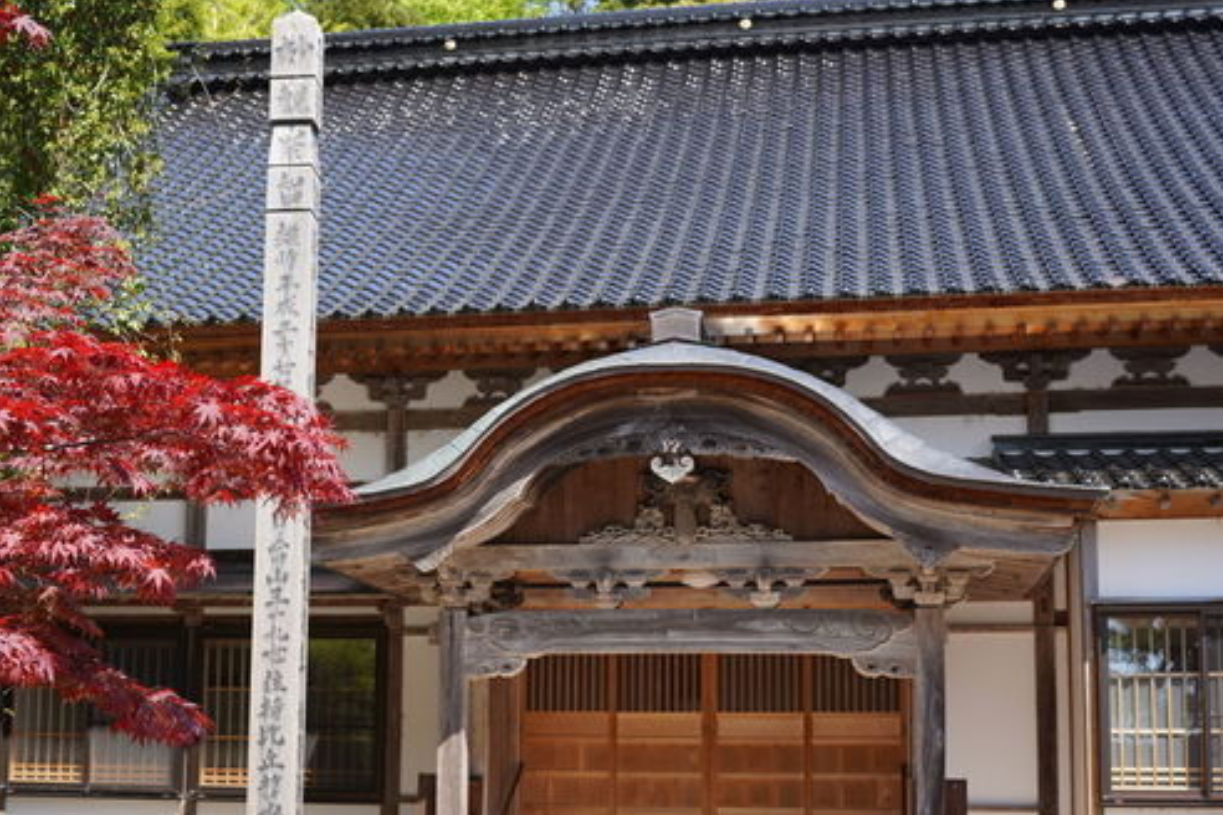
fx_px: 1970
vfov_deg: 23.3
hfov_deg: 34.1
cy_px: 528
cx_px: 394
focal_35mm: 58
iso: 100
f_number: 4.5
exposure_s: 1/250
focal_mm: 35
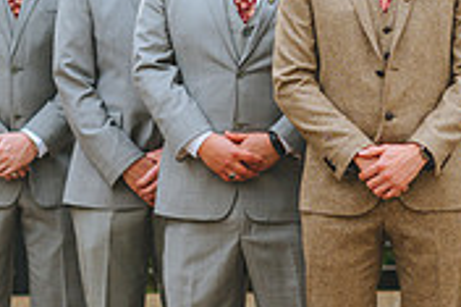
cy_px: 142
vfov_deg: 4.9
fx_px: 3582
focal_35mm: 280
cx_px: 380
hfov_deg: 7.4
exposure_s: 1/1600
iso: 200
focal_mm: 85
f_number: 2.2
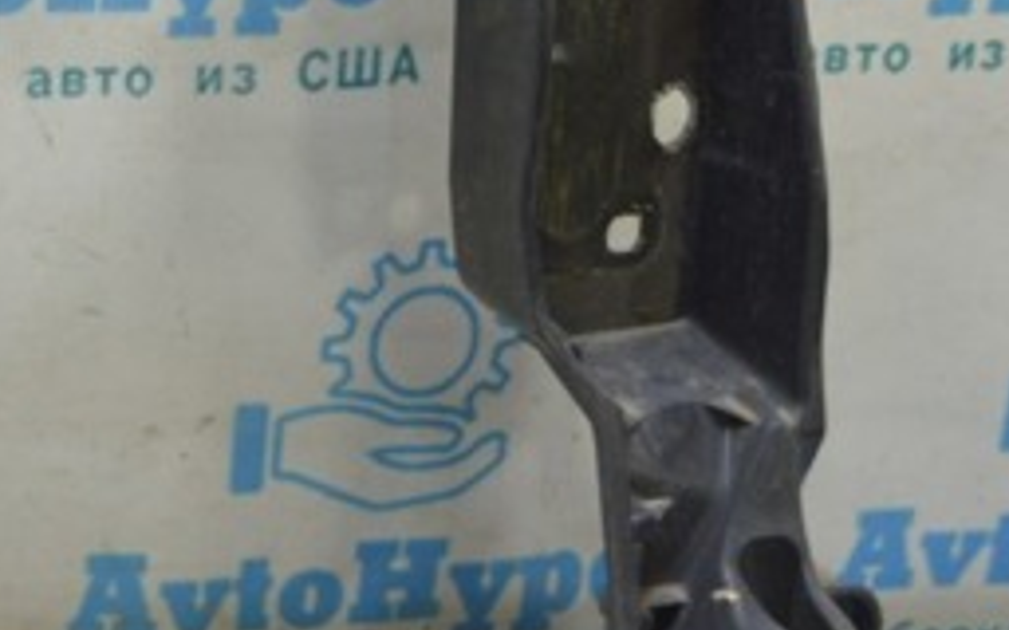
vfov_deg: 12.2
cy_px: 250
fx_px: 2942
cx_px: -221
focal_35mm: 107
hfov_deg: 18.4
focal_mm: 28
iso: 400
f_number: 5.6
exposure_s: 1/20
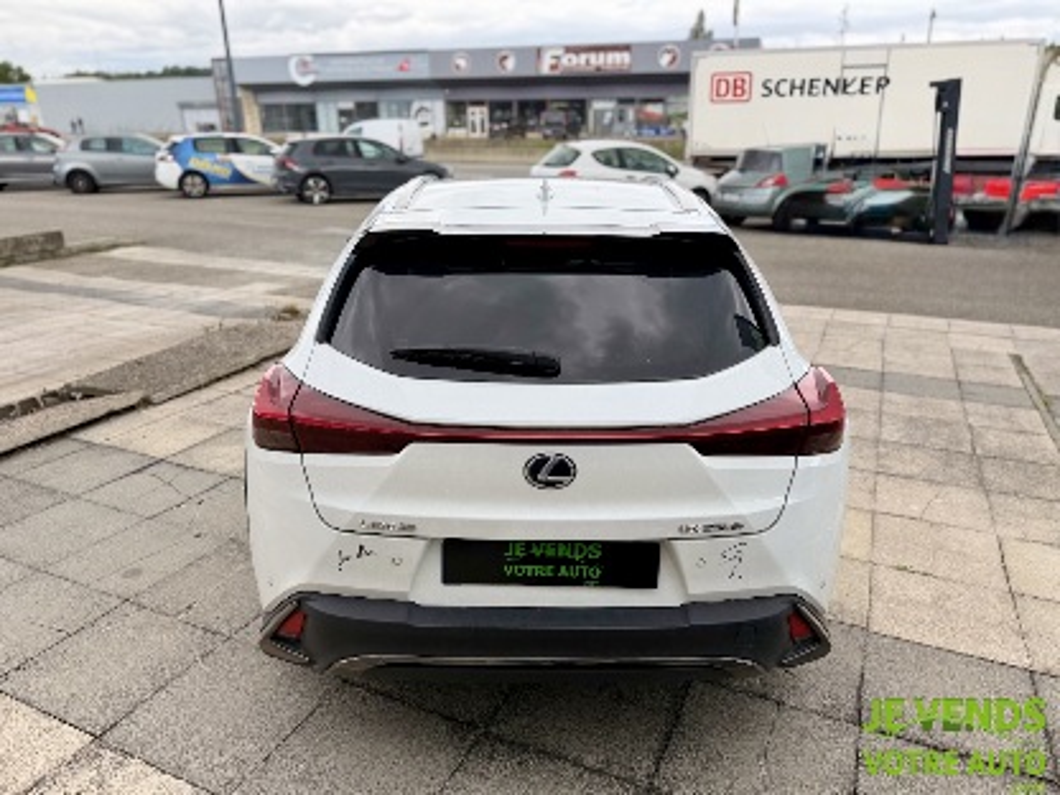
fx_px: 735
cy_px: 398
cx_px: 530
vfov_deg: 56.8
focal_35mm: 24
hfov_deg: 71.6
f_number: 1.78
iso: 80
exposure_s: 1/1075
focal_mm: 6.76
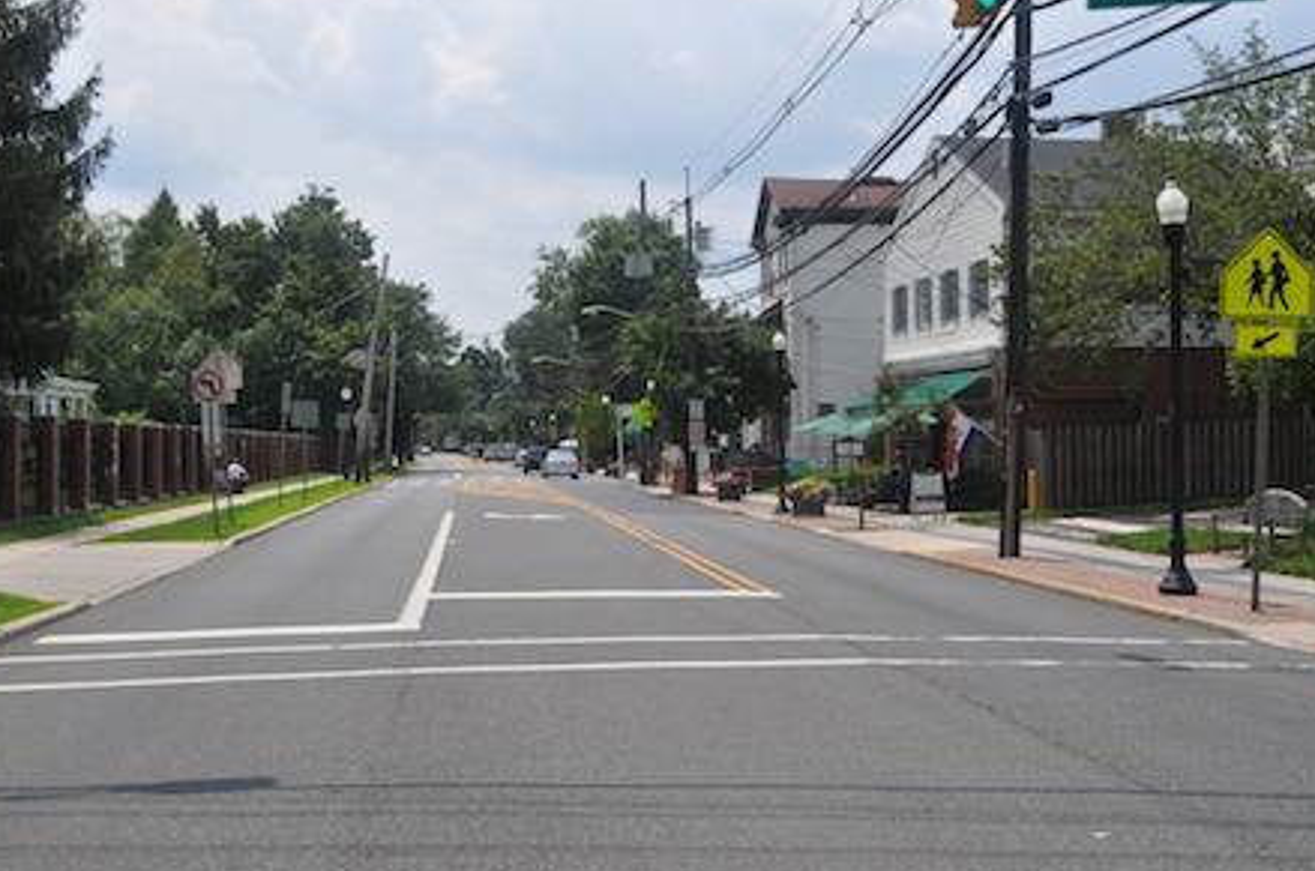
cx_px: 662
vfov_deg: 27.1
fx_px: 1807
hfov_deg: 40.0
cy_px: 428
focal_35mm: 50
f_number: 10
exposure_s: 1/400
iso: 200
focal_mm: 29
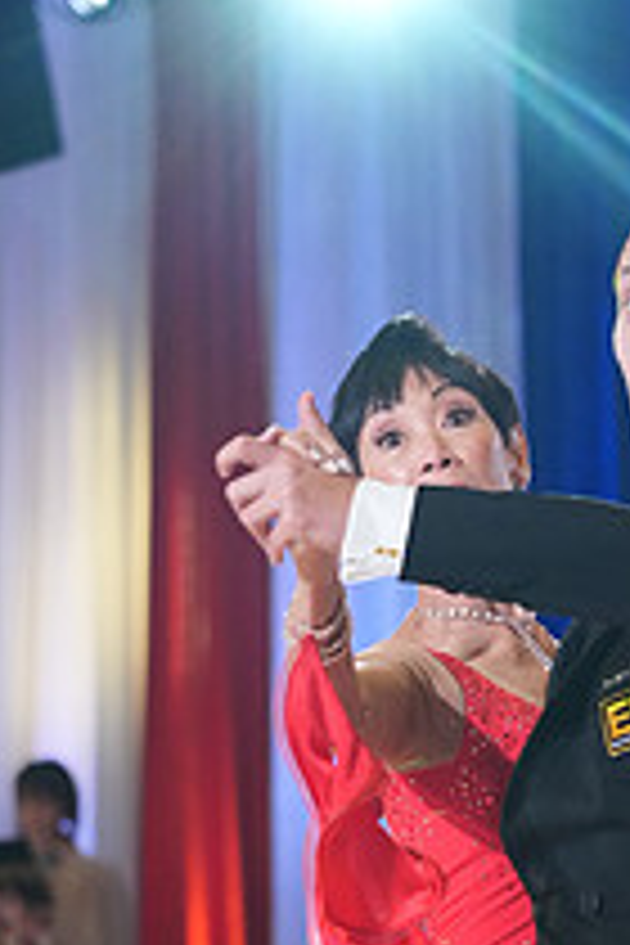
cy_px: 1116
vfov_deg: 7.1
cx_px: 614
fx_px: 7612
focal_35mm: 290
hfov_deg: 4.7
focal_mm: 105
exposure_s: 1/400
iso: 3200
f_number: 4
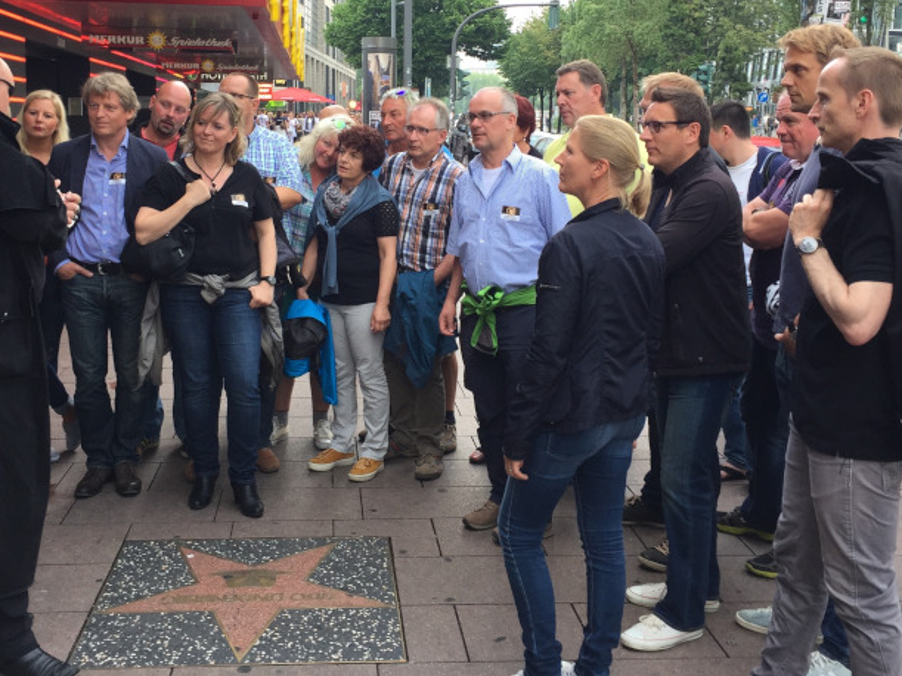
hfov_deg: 49.0
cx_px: 468
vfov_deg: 37.5
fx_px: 990
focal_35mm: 38
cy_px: 260
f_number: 2.2
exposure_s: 1/40
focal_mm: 4.15
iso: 32
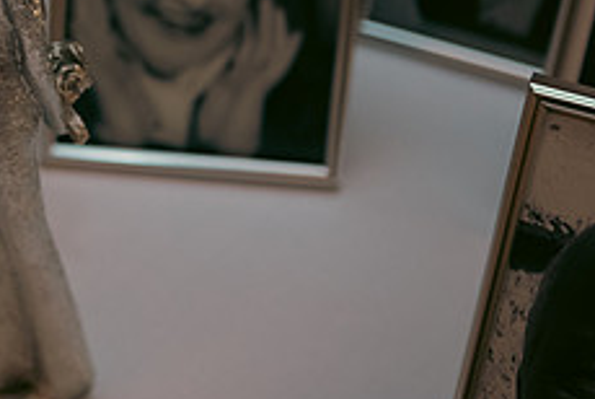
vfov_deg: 10.4
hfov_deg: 15.2
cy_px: 25
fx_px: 2168
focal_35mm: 131
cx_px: -60
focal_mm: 52
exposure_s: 1/160
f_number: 3.5
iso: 1000
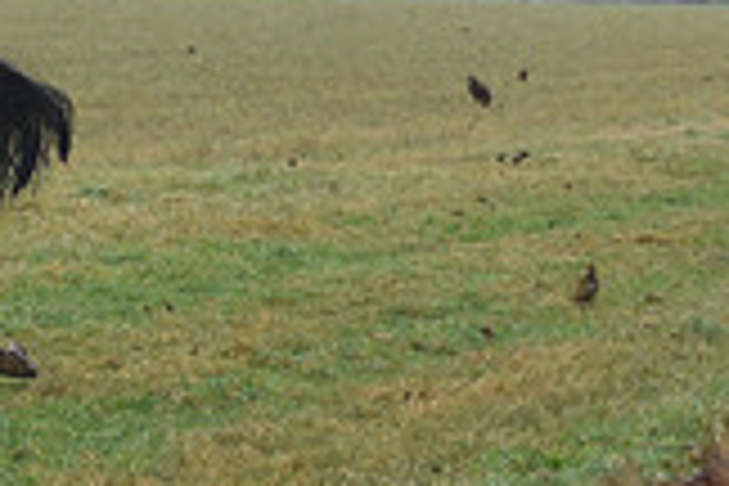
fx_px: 6156
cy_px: -22
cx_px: 1242
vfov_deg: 4.5
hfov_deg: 6.6
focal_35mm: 304
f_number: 5
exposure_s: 1/1250
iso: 2500
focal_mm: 85
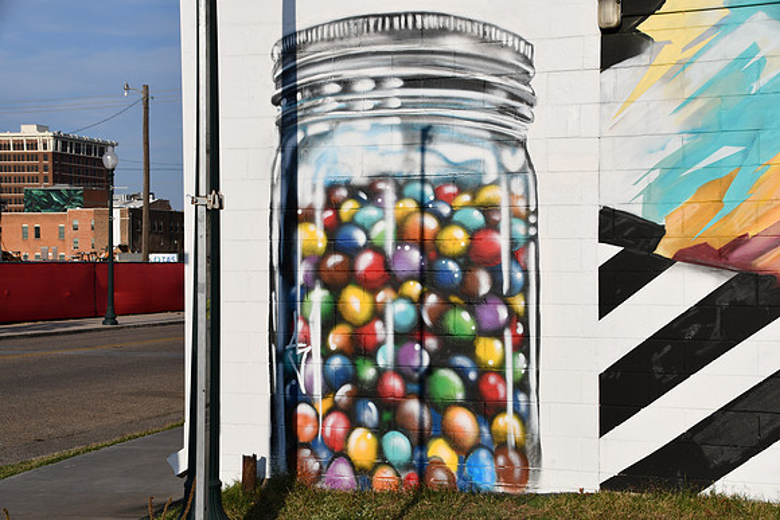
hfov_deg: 28.1
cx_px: 390
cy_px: 260
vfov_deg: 18.9
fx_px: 1560
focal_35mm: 72
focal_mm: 48
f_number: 10
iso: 100
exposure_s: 1/400
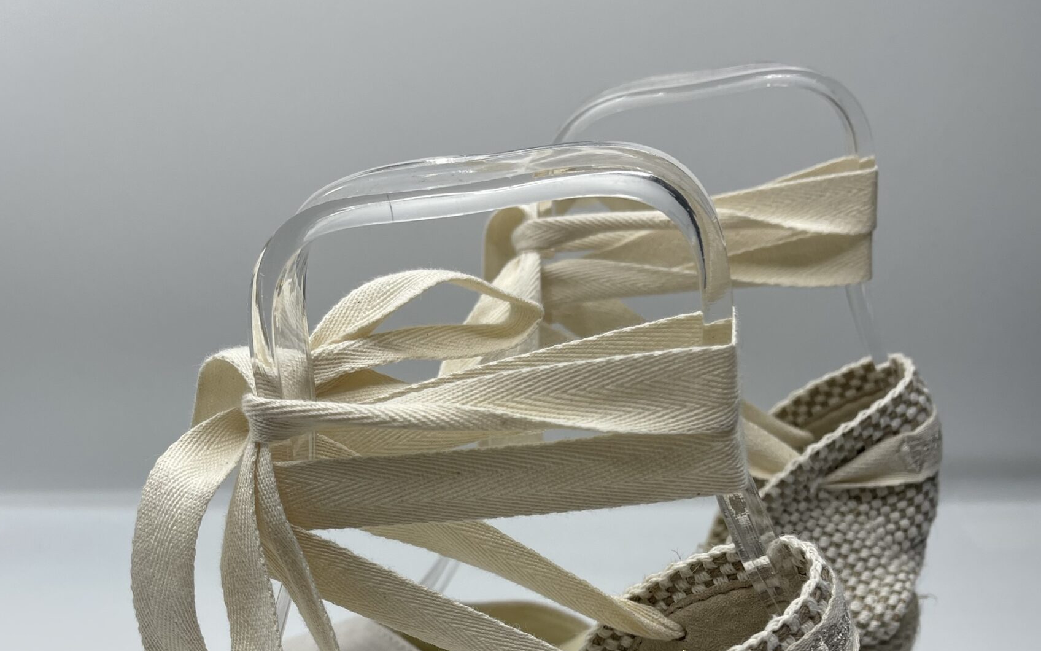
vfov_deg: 30.5
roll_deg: +0.0
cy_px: 588
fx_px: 1135
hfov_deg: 49.3
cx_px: 496
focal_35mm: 40
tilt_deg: -30.7
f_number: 1.6
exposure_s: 1/985
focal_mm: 5.1
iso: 32
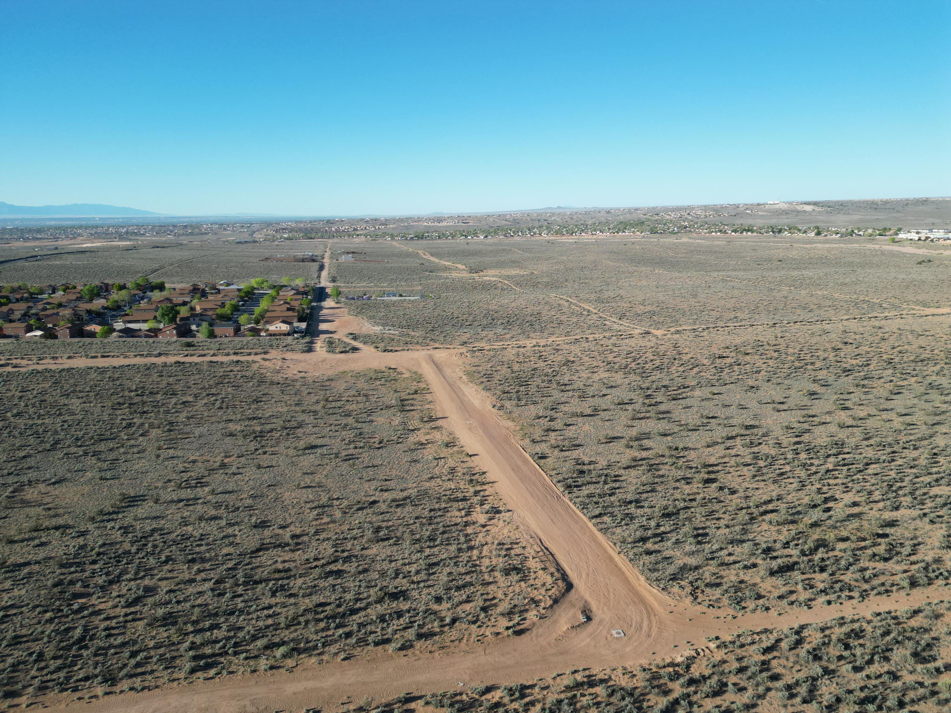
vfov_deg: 56.8
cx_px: 476
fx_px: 659
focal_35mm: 24
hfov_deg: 71.6
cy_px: 356
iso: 120
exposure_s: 1/2000
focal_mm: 6.72
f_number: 1.7
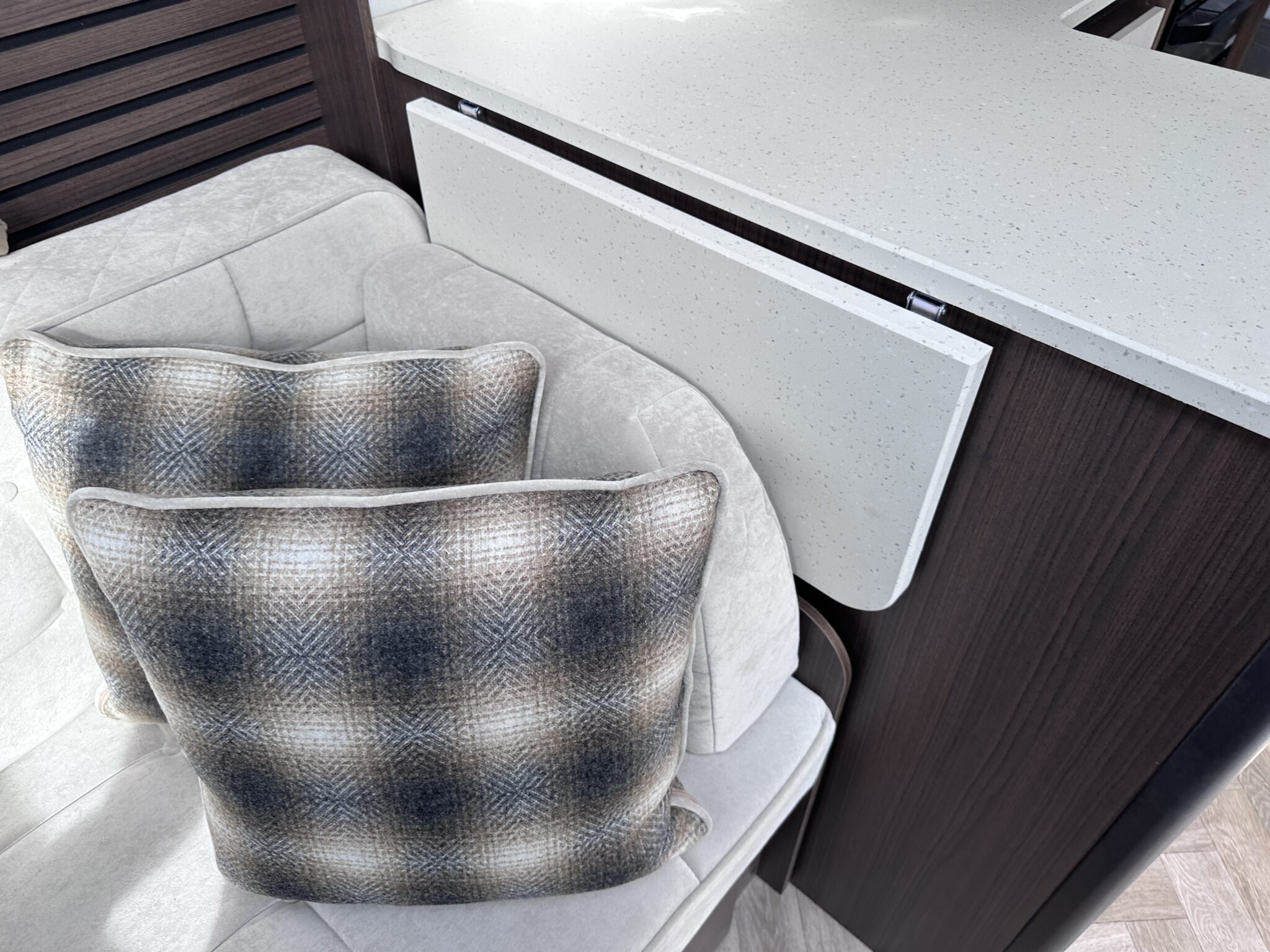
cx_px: 635
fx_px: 881
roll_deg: +1.8
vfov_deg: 56.8
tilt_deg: -44.2
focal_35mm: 24
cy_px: 476
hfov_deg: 71.6
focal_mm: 6.86
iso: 80
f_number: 1.78
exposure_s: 1/256
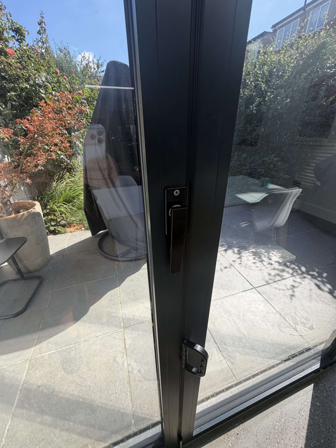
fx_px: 181
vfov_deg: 102.1
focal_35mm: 14
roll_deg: +0.4
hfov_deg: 85.7
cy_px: 224
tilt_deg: -27.4
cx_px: 168
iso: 40
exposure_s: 1/644
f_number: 2.2
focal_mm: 2.22
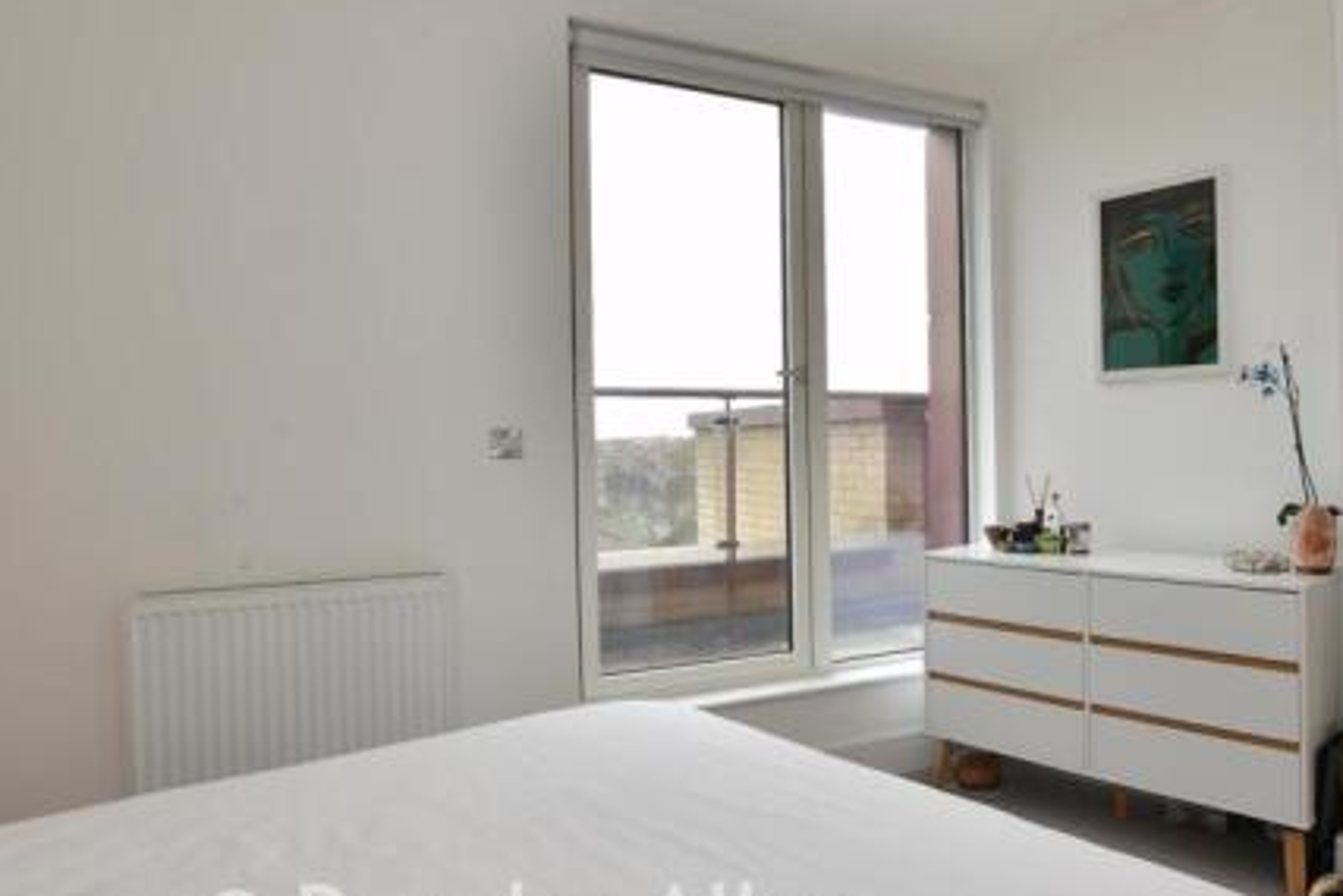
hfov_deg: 74.2
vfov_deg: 55.1
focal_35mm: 23
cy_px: 448
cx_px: 873
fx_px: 858
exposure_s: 1/15
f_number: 8
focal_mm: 10
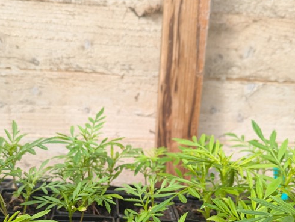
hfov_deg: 38.8
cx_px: 141
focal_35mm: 49
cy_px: 189
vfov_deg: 28.8
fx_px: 418
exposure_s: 1/651
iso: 48
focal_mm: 6.81
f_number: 1.85
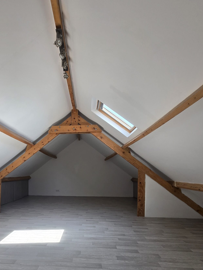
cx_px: 74
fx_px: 156
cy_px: 174
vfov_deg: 79.7
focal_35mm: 20
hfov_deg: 64.8
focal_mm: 1.7
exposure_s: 1/50
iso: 32
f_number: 2.2
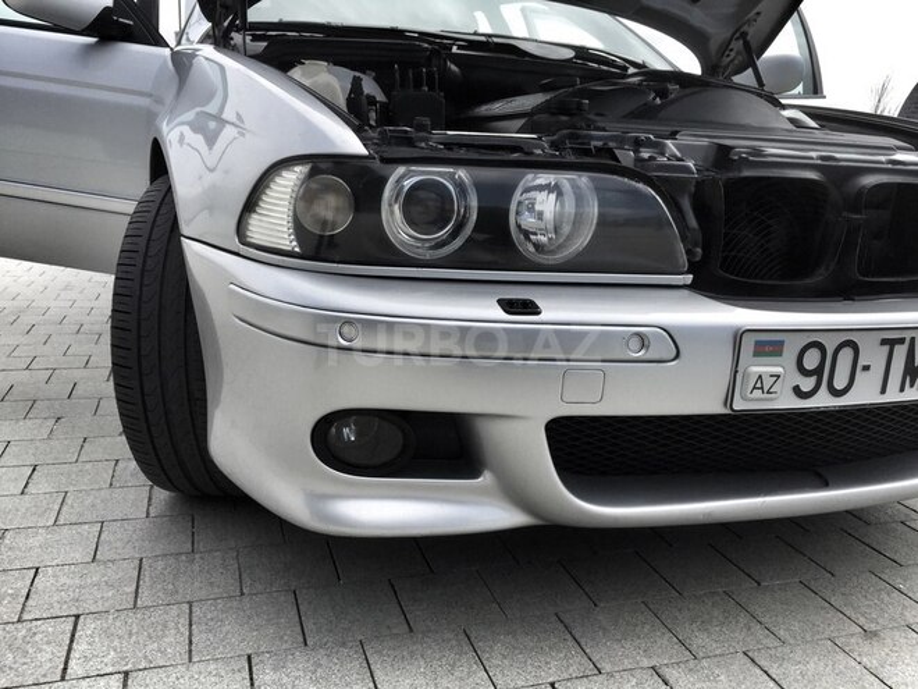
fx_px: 769
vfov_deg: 48.2
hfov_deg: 61.7
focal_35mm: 29
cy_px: 344
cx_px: 459
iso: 32
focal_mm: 4.15
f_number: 2.2
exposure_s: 1/1276
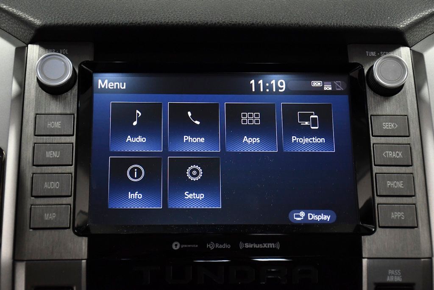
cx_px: 217
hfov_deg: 28.1
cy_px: 145
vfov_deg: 18.9
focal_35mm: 72
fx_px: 868
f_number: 4.5
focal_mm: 48
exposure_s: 1/250
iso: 2500
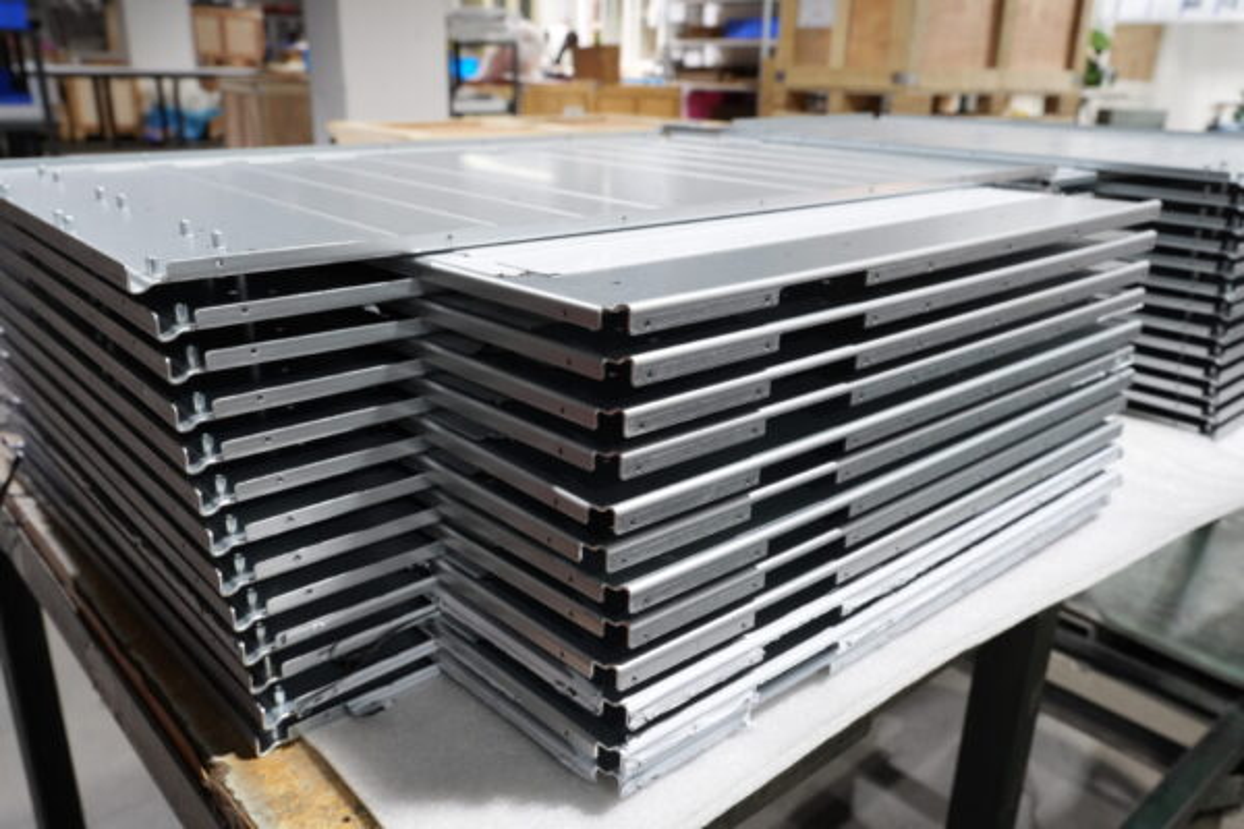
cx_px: 622
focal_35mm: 29
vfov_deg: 45.0
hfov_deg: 63.7
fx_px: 1002
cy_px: 414
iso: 2500
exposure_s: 1/30
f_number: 10
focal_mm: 29
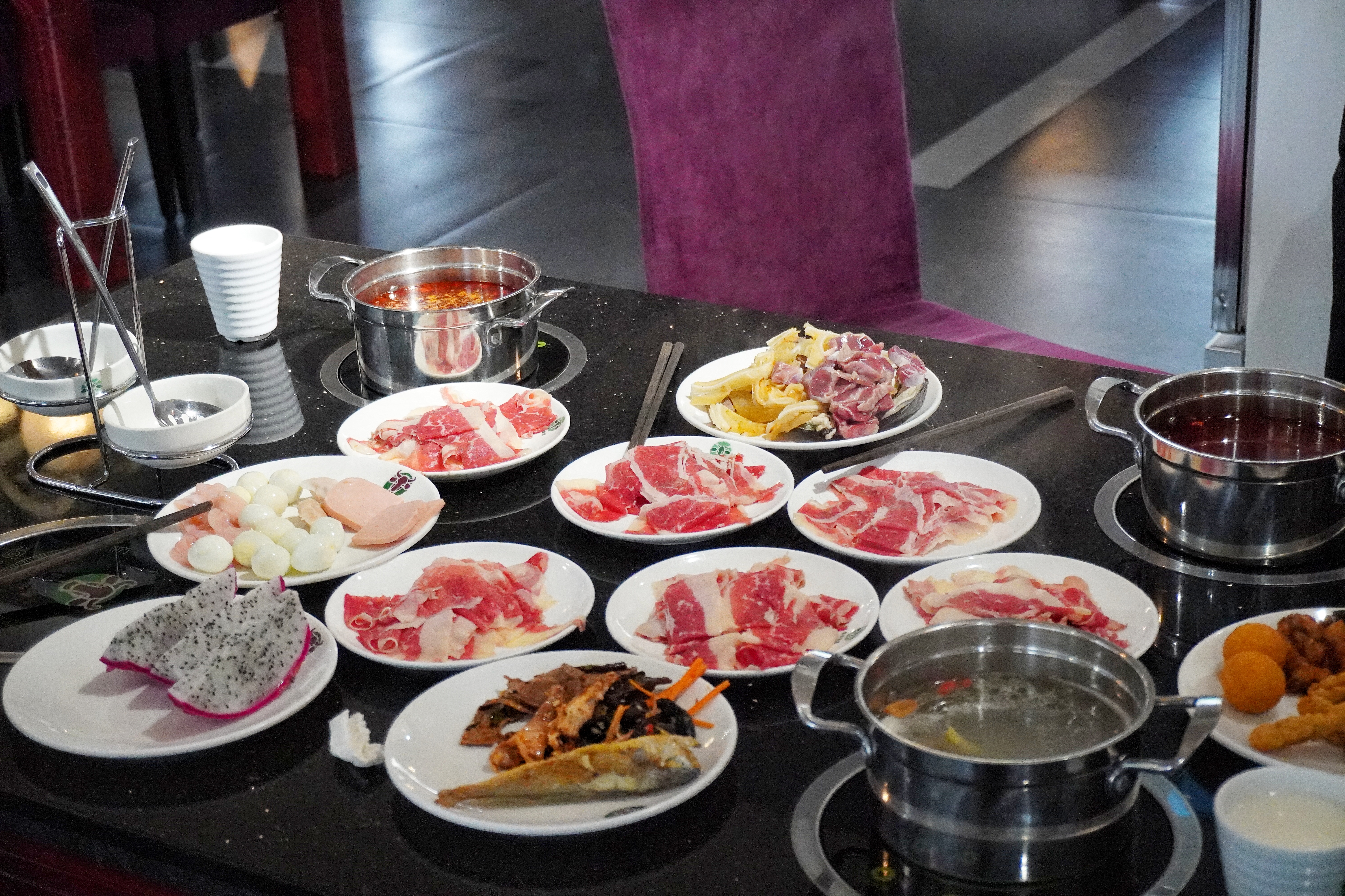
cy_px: 448
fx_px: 2298
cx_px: 672
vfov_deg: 22.1
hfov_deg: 32.6
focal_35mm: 62
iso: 6400
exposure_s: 1/250
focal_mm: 41
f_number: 5.6
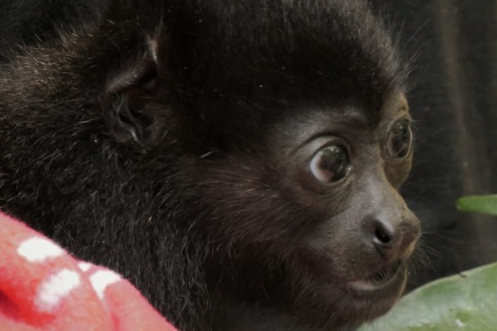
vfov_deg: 2.4
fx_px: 8034
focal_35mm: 582
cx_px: 292
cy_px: 117
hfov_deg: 3.5
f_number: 6.4
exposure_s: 1/80
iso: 1600
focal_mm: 132
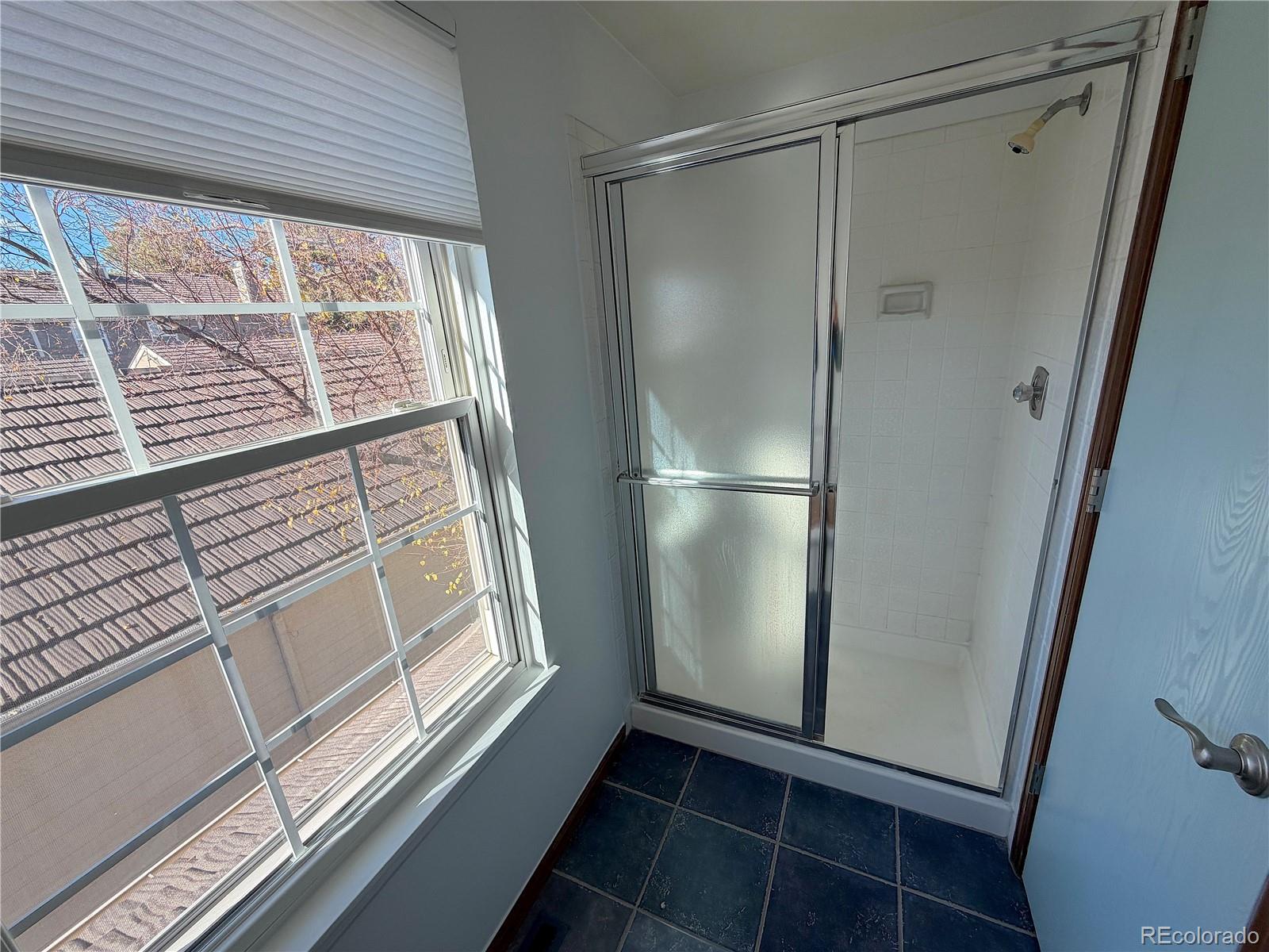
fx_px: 513
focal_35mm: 14
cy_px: 476
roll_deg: +5.0
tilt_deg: -16.6
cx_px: 634
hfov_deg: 102.1
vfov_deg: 85.7
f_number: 2.2
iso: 40
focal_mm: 2.22
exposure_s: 1/167
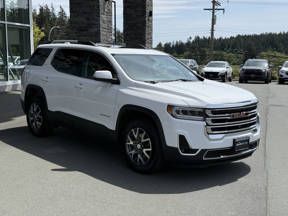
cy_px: 108
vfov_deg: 30.3
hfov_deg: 39.7
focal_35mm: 48
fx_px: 399
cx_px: 144
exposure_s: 1/5208
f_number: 1.78
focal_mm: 6.76
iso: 64
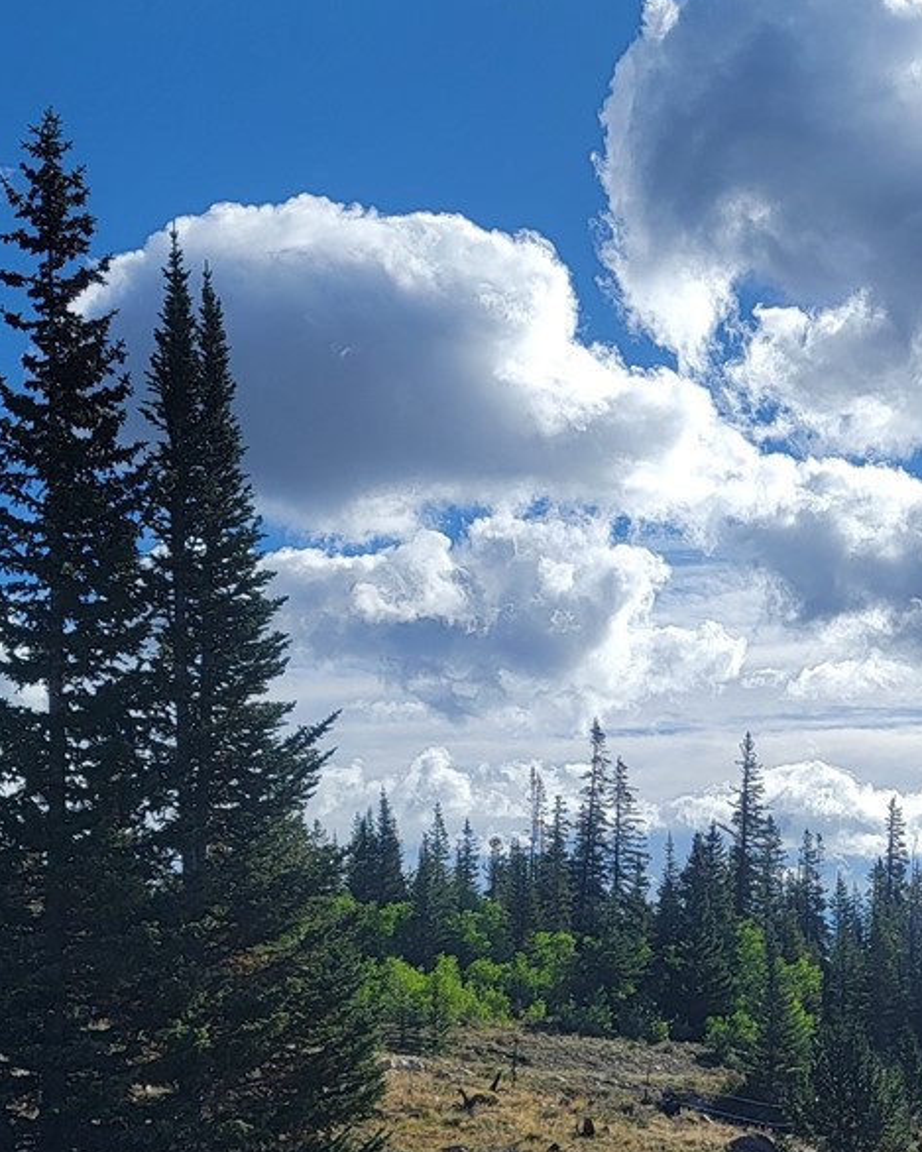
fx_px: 2182
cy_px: 1016
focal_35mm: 64
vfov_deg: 28.5
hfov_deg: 22.8
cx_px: 942
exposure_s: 1/2180
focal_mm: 6.7
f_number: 1.8
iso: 16
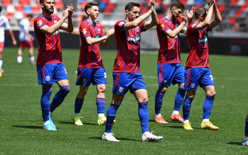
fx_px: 2366
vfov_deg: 3.8
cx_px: 124
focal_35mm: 350
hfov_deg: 6.0
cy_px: 70
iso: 250
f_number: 2.8
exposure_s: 1/4000
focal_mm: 210
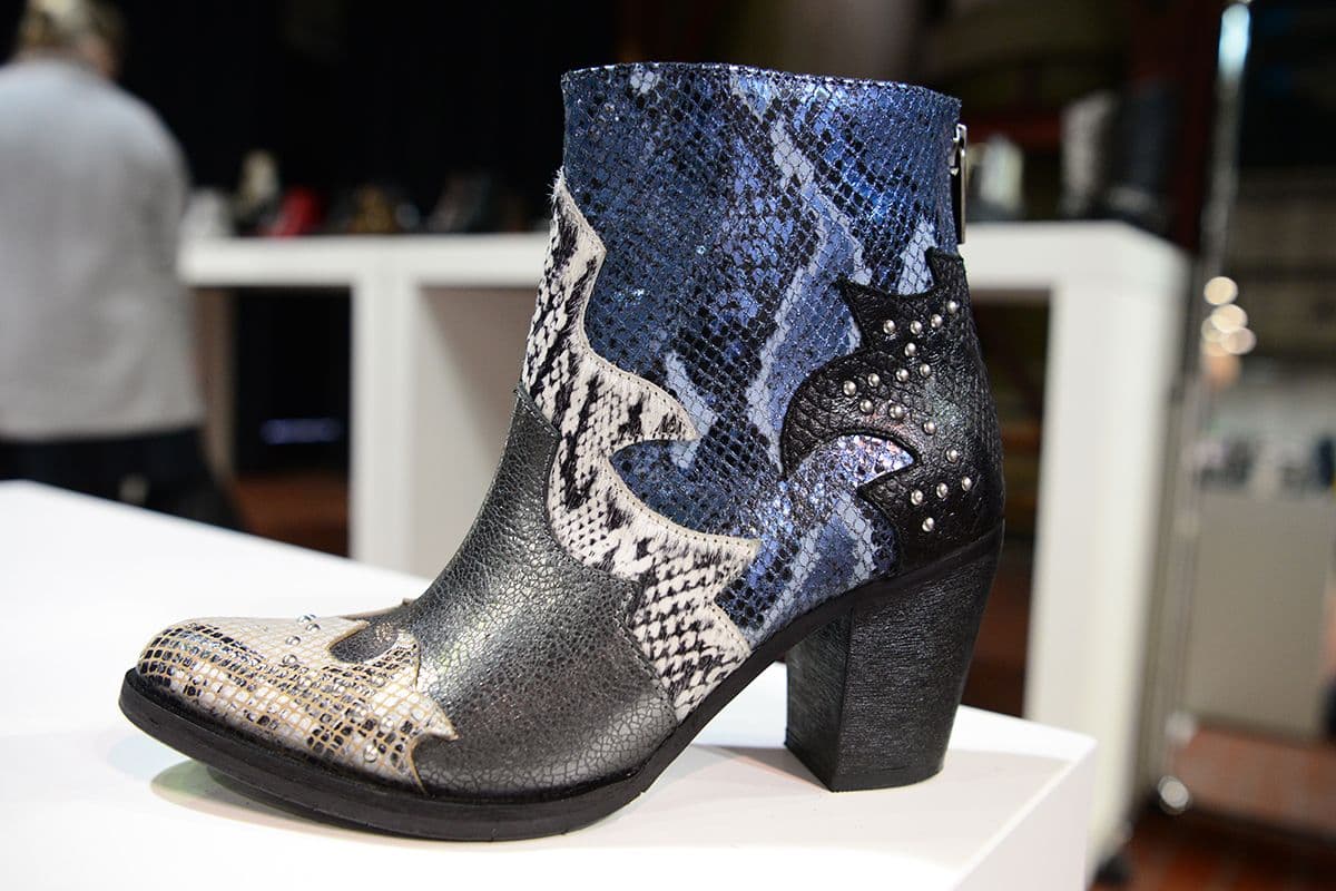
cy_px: 446
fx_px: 1187
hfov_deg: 58.7
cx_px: 668
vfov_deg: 41.1
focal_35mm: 32
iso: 2500
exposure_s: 1/200
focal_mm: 32
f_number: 4.5
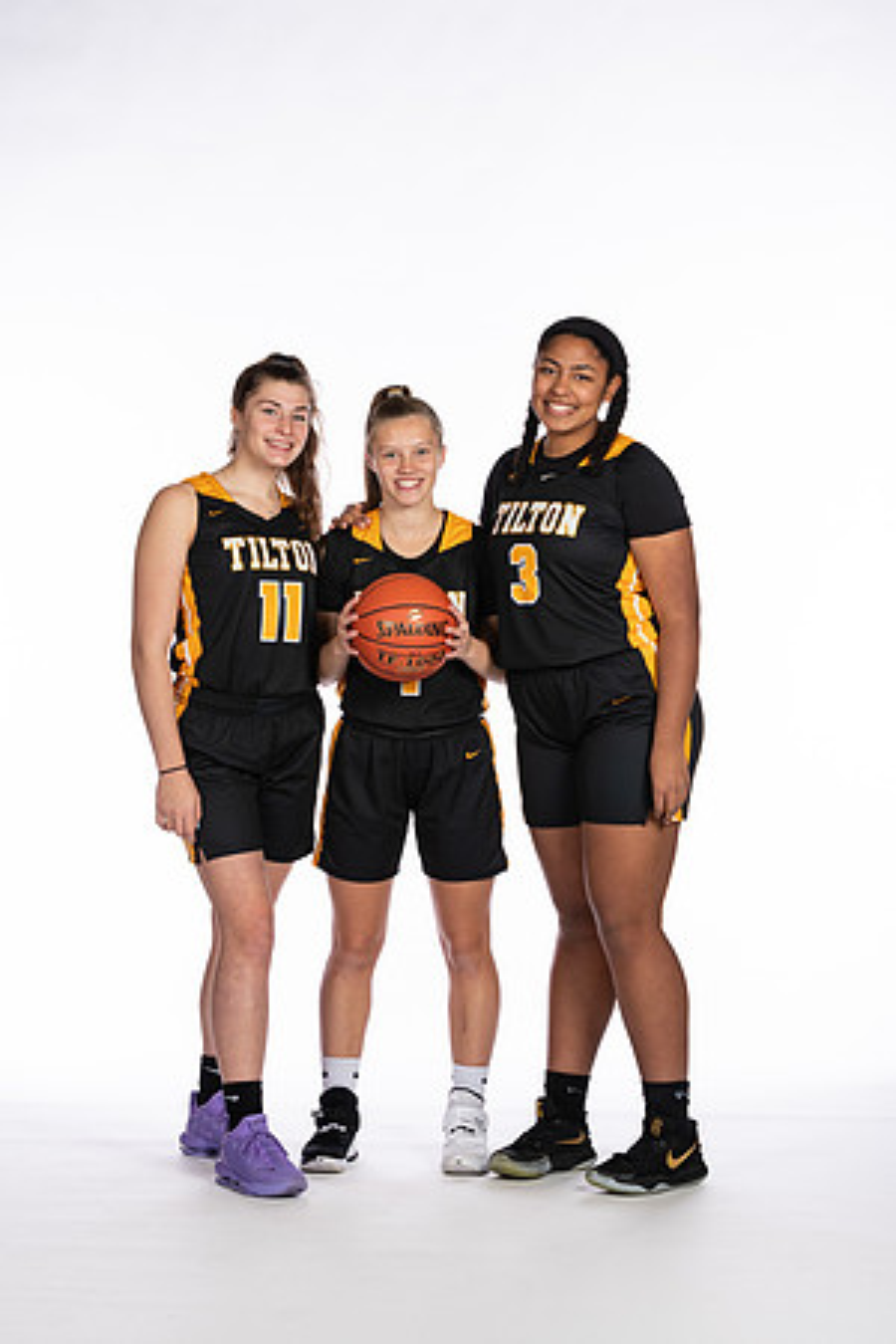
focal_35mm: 105
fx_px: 3920
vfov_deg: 19.5
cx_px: 448
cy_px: 672
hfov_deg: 13.0
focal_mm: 70
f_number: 5.6
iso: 100
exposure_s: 1/100
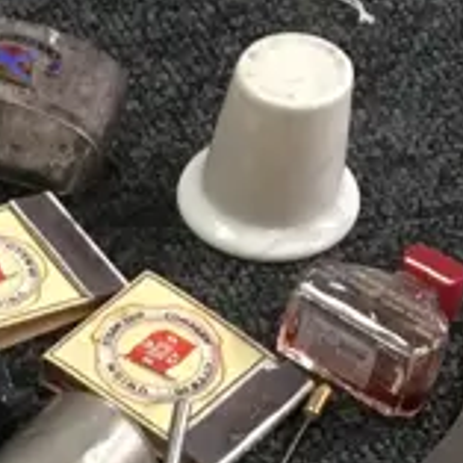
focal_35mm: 167
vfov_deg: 9.2
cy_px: 1194
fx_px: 2527
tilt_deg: -62.0
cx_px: -386
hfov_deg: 9.9
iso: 100
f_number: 2.2
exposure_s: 1/33
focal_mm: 4.15
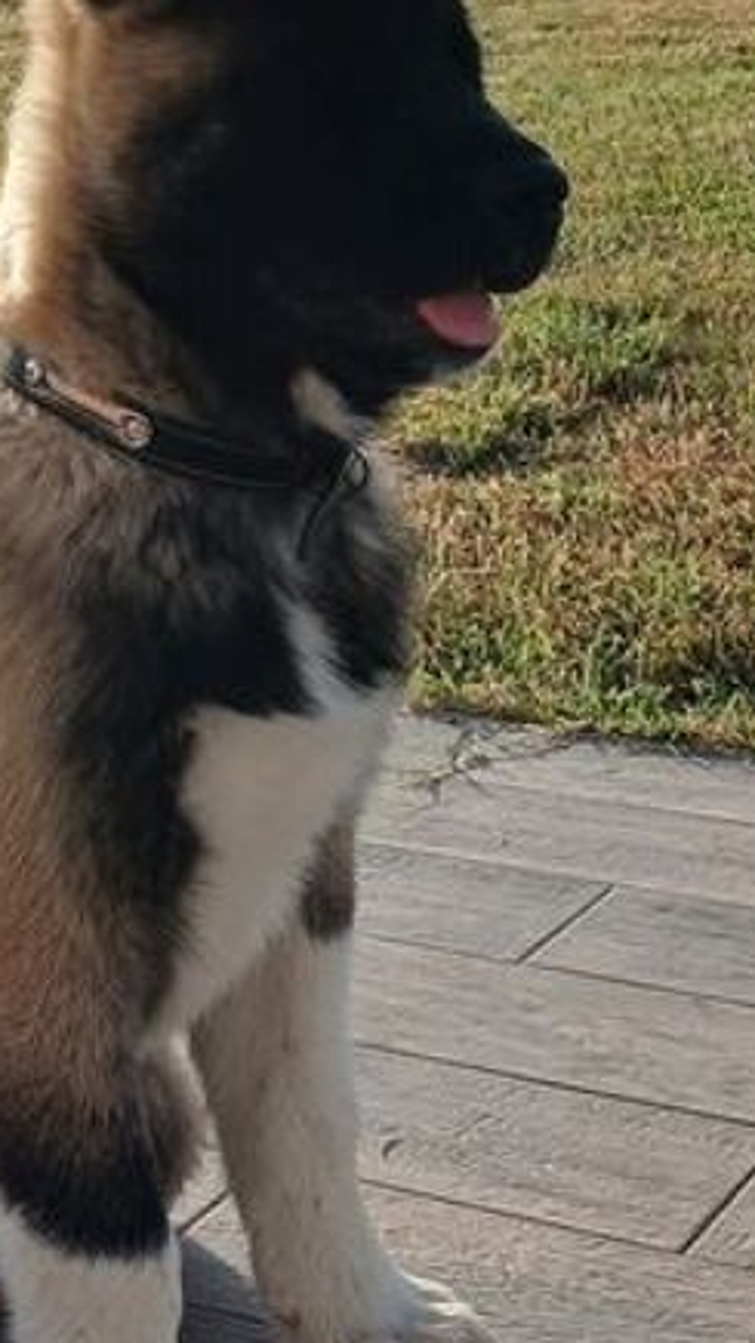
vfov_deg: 23.6
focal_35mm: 90
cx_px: 120
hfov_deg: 13.3
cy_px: 470
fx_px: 3206
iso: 20
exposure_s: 1/561
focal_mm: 3.98
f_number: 1.8
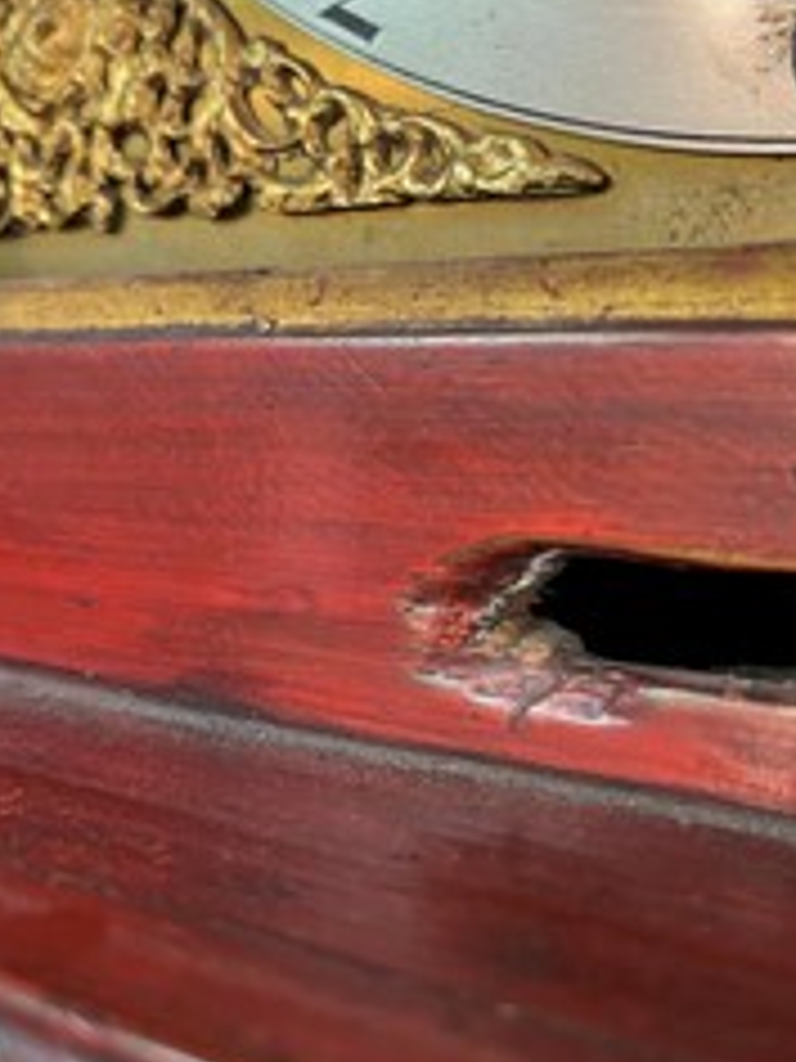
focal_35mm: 44
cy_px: 500
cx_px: 558
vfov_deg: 42.9
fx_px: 1349
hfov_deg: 32.5
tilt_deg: -5.6
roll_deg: +0.1
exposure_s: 1/50
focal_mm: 5.1
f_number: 1.6
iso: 125
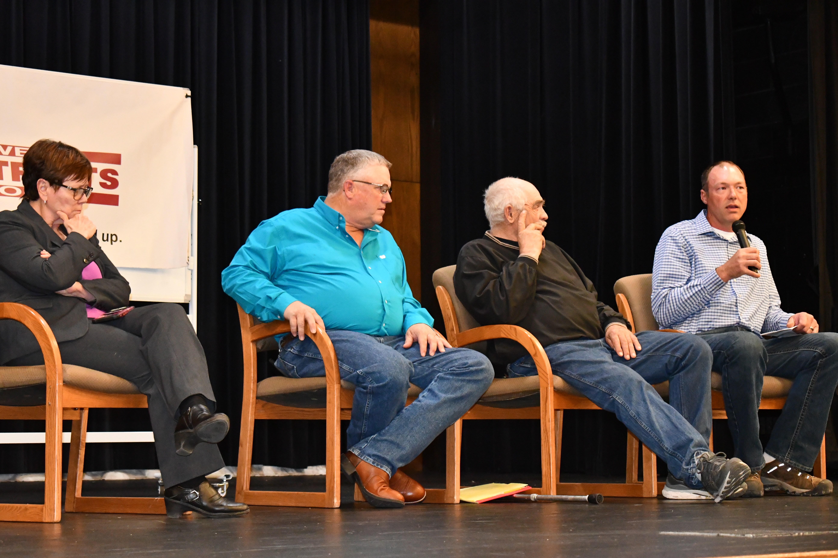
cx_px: 419
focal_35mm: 82
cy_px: 279
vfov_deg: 16.7
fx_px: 1909
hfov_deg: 24.8
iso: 5600
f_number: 5.6
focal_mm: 55
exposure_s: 1/60
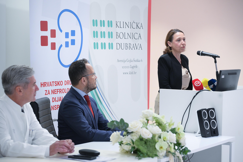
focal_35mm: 86
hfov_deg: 23.6
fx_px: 580
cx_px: 122
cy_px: 81
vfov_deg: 15.9
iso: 2500
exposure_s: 1/125
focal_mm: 86
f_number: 4.5
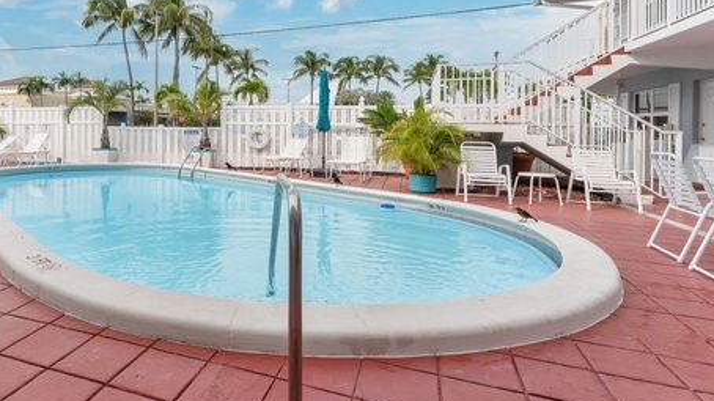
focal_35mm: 21
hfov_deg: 80.2
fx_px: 397
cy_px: 133
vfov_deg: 52.5
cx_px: 222
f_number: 10
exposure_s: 1/160
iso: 100
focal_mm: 14
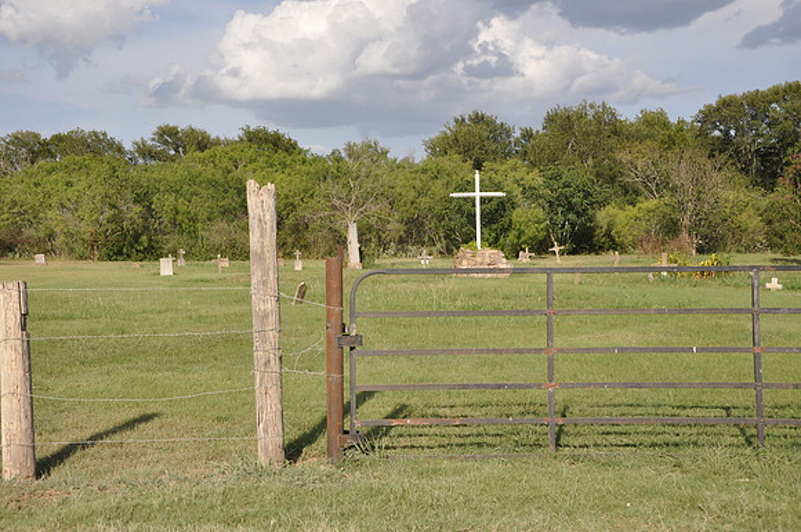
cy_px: 266
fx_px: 1067
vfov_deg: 28.0
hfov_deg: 41.2
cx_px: 400
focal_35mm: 48
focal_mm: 32
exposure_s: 1/320
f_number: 9
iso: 200
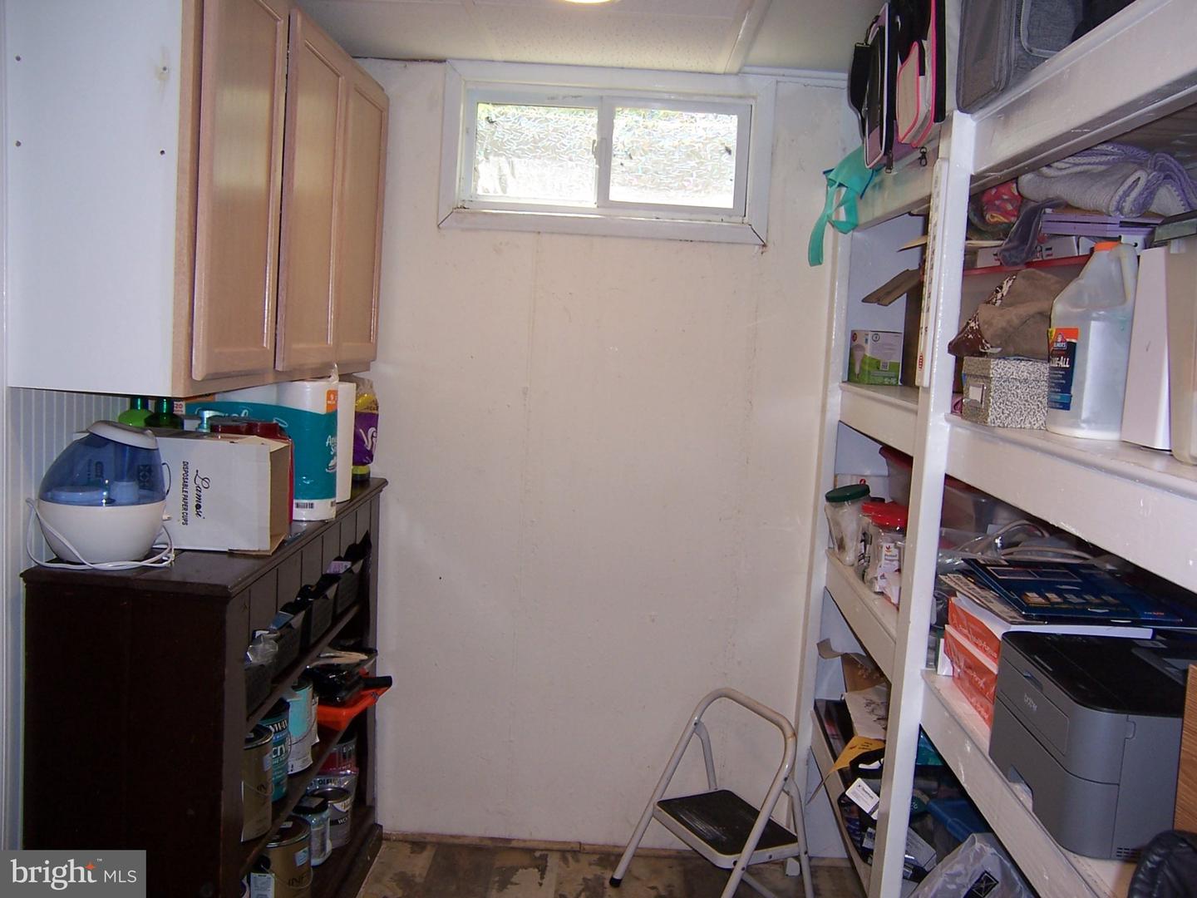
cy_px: 449
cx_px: 598
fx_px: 1141
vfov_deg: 42.9
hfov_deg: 55.4
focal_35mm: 33
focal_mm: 5.5
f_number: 2.8
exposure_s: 1/60
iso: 80
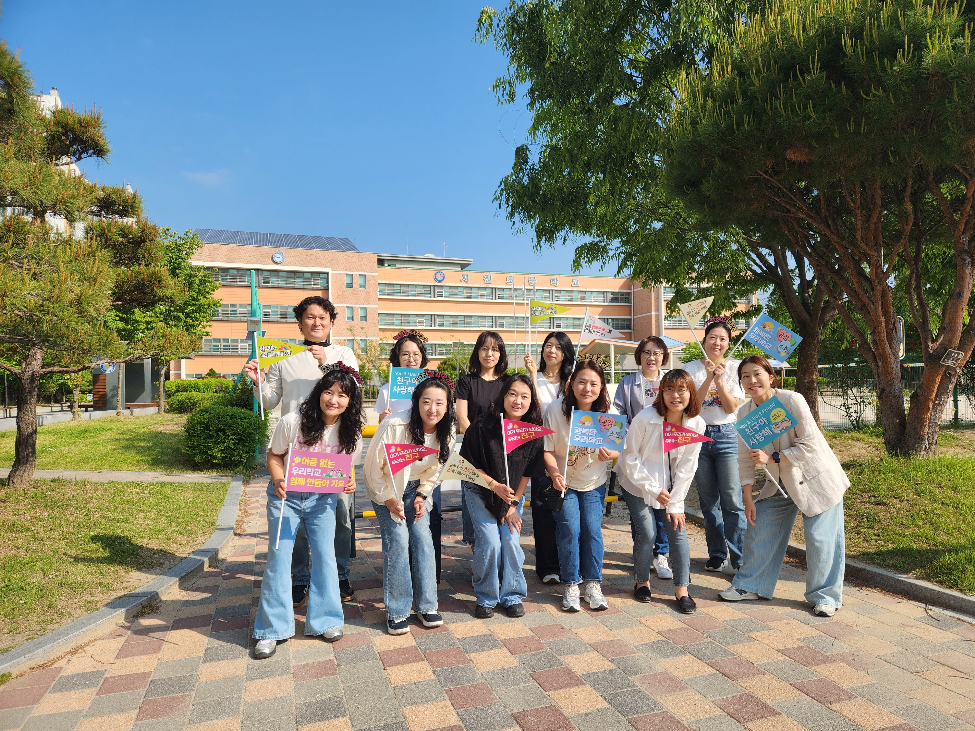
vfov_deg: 58.9
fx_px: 648
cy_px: 366
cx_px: 488
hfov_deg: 73.9
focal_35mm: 23
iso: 20
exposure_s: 1/1248
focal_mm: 5.4
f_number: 1.8
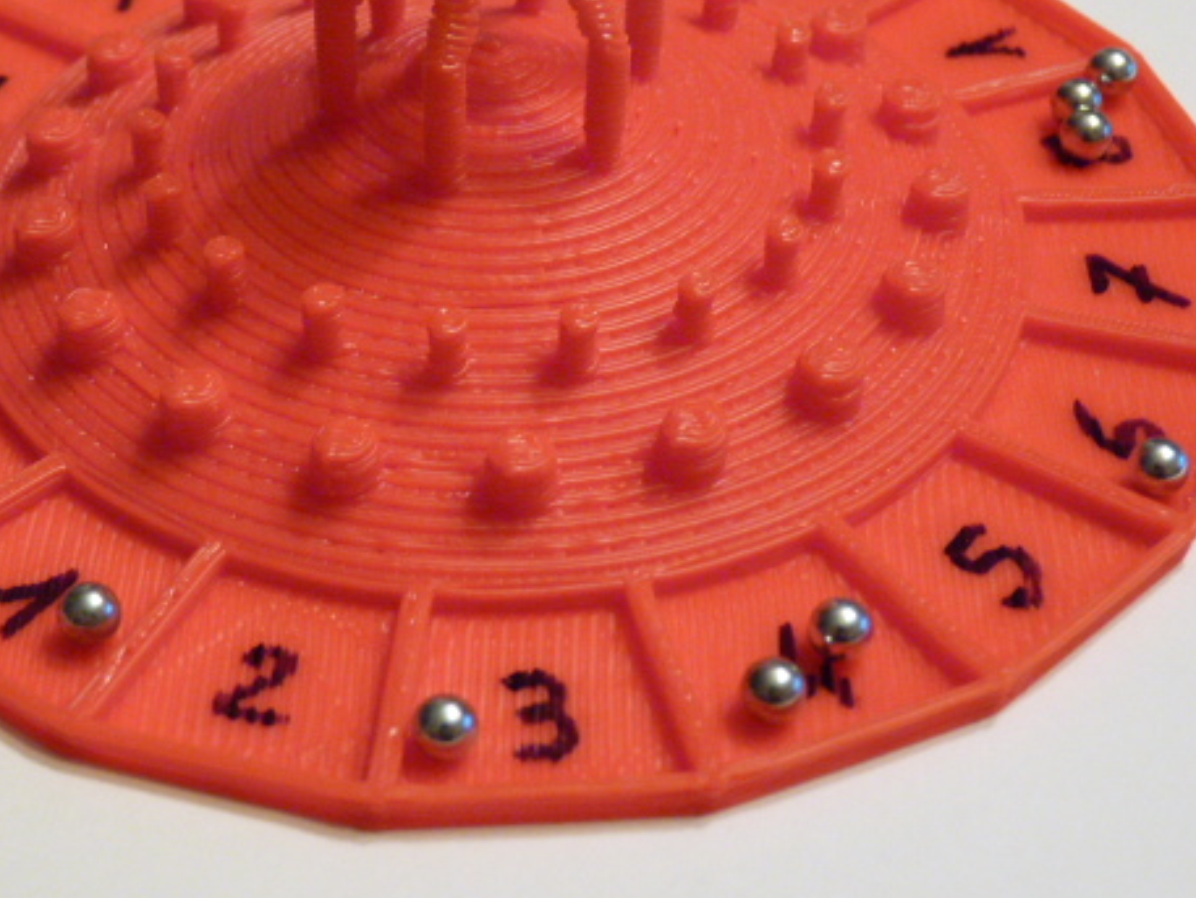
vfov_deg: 19.1
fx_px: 2661
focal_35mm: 77
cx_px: 474
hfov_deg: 25.3
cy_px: 319
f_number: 3.2
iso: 400
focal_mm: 9.8
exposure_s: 1/6
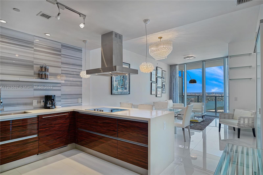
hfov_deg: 84.0
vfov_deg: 61.9
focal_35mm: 20
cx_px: 132
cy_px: 88
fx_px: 146
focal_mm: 20
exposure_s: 1/50
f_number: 5.6
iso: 250
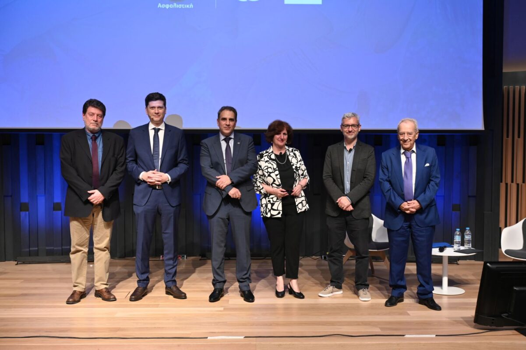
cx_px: 263
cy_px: 175
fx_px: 613
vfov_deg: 31.9
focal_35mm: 42
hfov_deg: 46.4
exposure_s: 1/200
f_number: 4.5
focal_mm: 42
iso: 2000
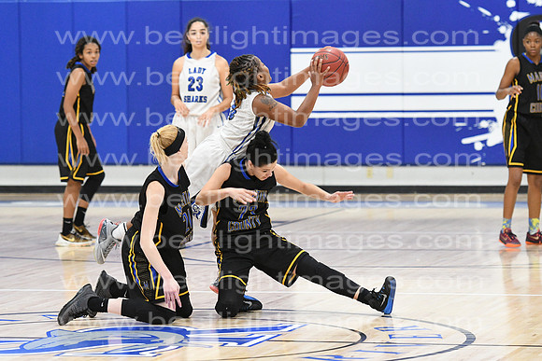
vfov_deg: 7.3
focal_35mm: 188
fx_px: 2823
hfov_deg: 11.0
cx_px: 271
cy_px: 180
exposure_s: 1/640
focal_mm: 125
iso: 5000
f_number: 3.2
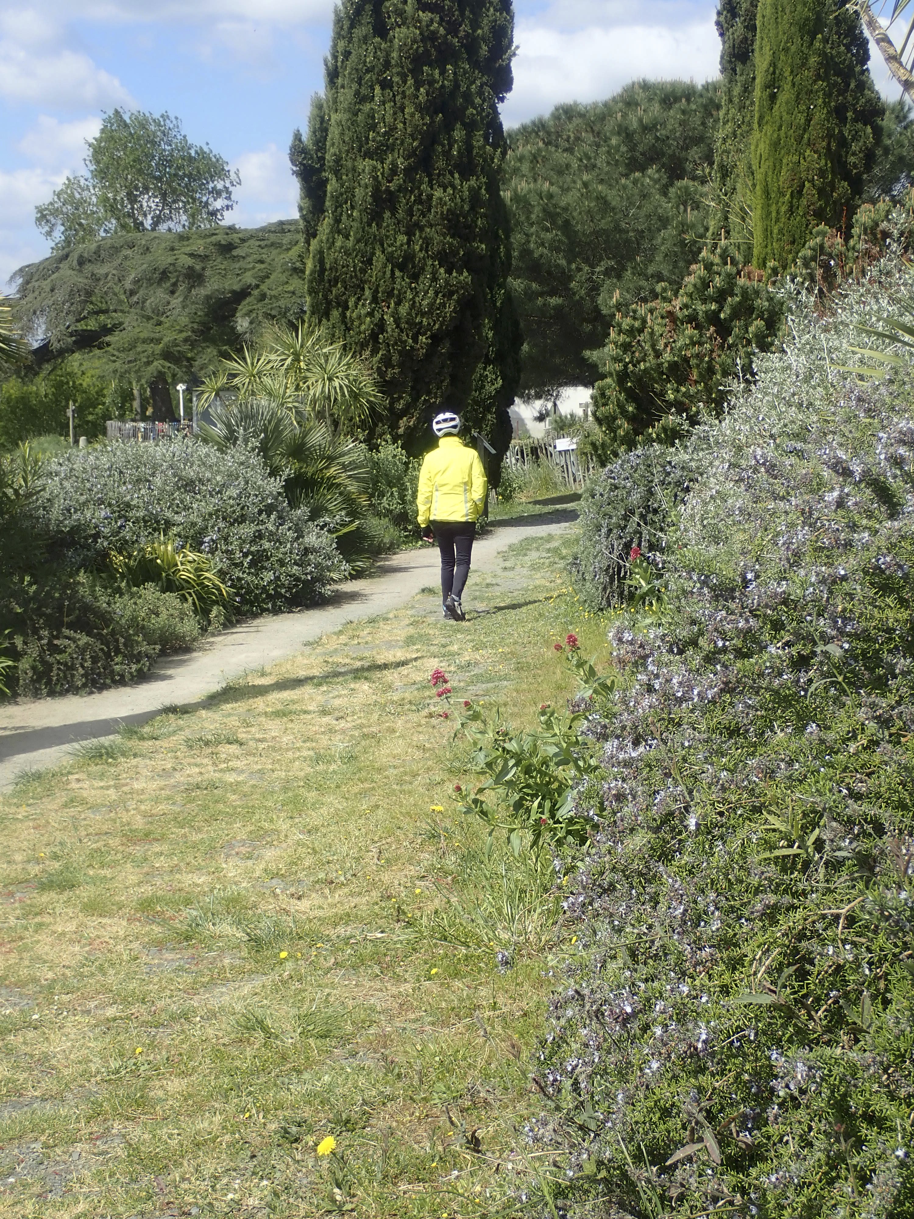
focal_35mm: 57
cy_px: 610
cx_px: 457
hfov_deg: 25.7
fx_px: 2007
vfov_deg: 33.8
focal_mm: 10.29
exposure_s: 1/400
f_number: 5
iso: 100
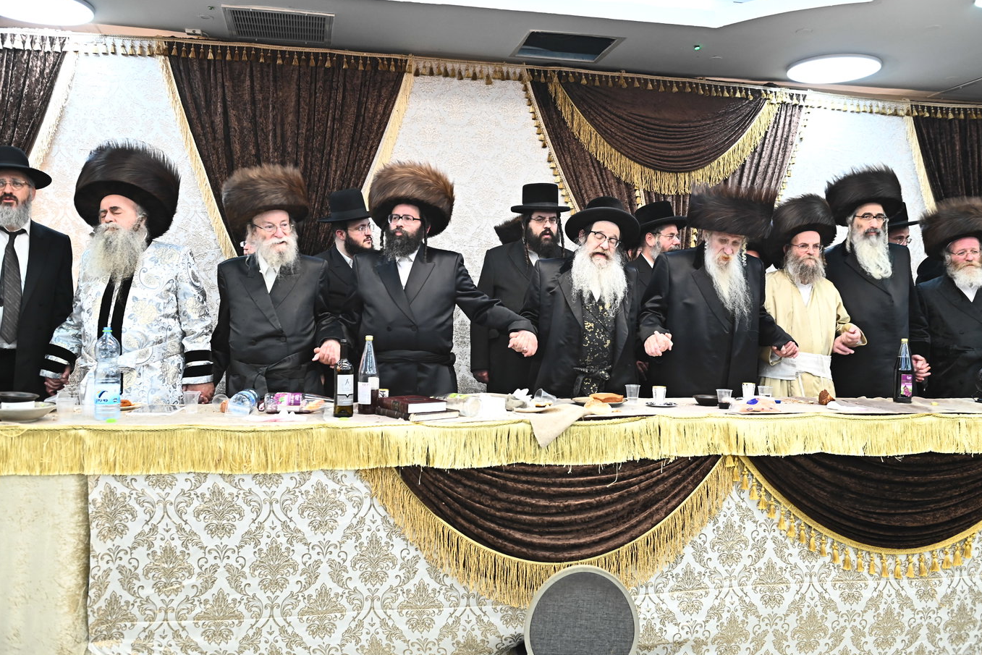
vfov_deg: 40.0
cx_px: 504
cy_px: 321
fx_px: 900
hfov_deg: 57.2
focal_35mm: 33
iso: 2000
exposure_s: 1/200
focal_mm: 32
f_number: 4
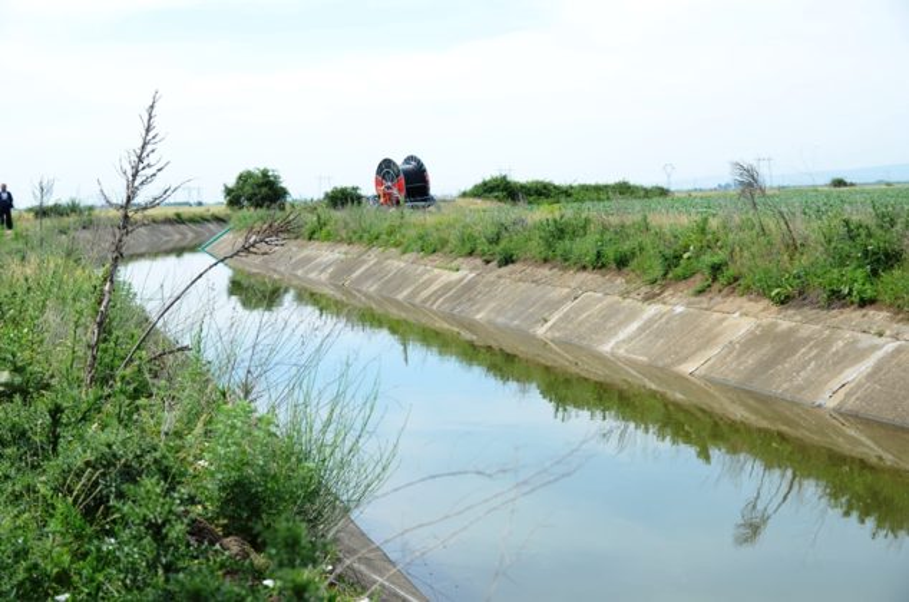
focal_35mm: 57
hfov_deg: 35.1
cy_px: 301
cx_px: 454
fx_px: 1436
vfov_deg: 23.7
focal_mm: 38
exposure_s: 1/320
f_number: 5
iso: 100
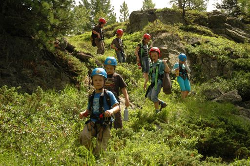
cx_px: 125
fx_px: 323
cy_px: 83
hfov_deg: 42.4
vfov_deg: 28.9
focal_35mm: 46
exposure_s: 1/1250
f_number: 4
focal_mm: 31
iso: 400
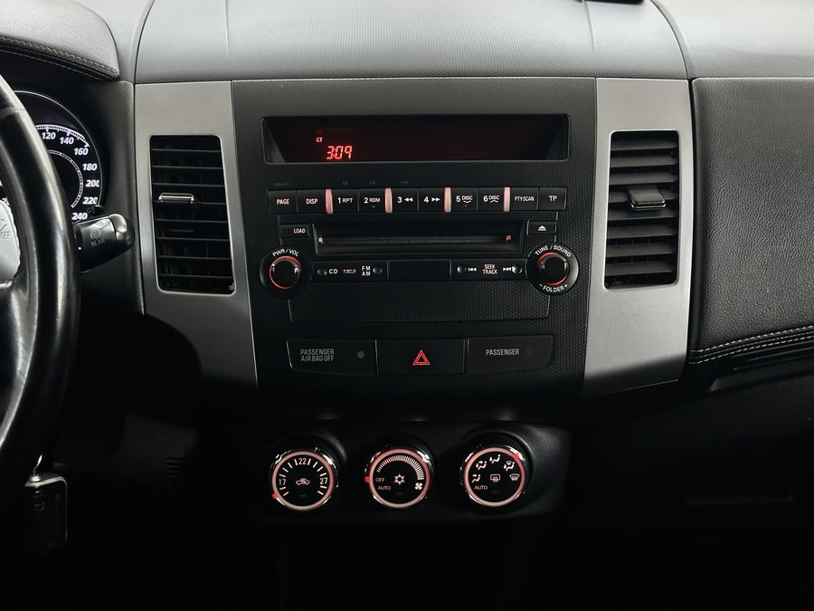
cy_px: 306
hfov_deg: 39.7
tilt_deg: -22.6
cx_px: 407
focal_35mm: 48
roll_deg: -0.6
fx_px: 1129
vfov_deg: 30.3
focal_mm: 6.86
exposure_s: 1/50
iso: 160
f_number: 1.78
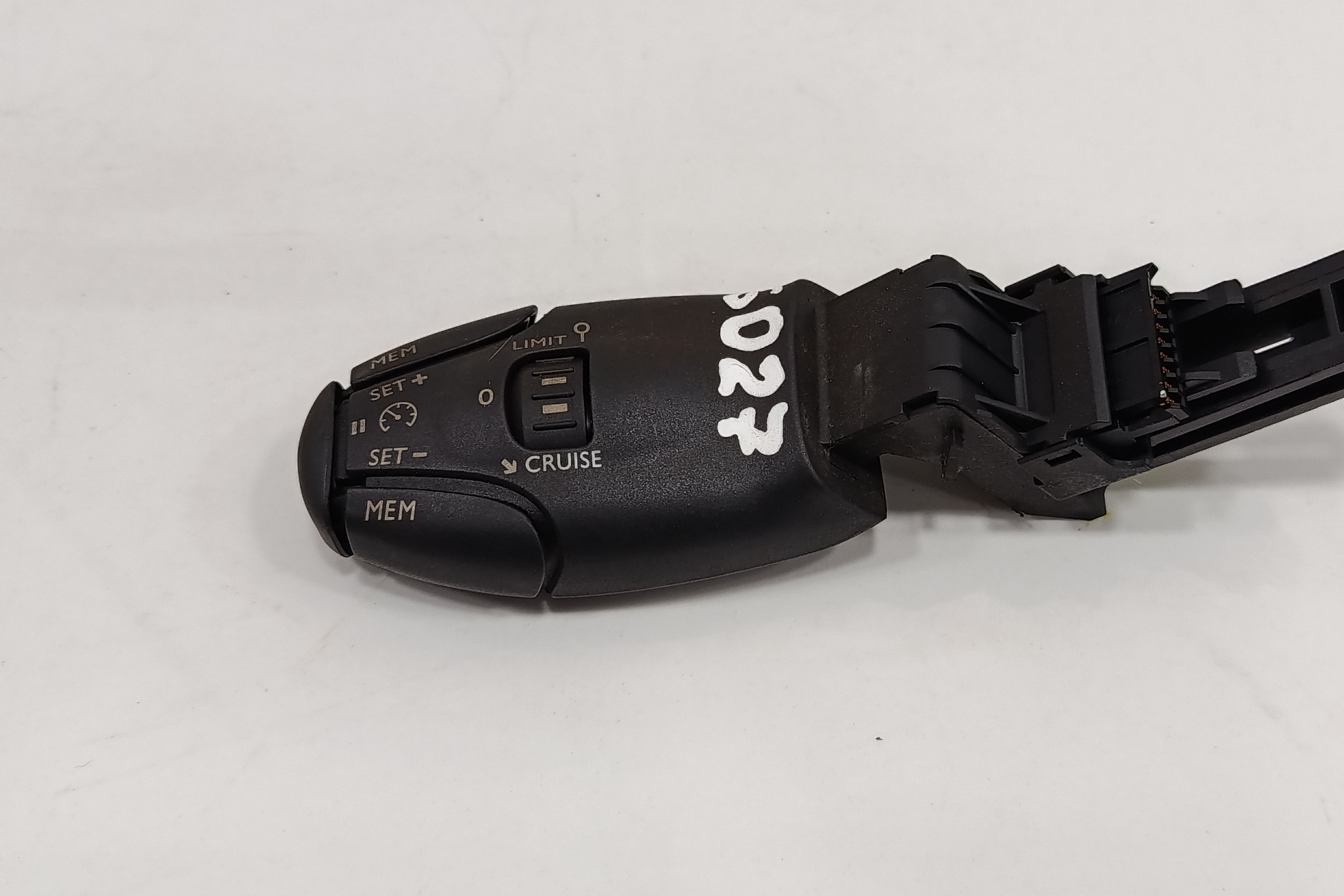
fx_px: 1456
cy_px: 406
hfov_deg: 49.3
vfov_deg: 34.2
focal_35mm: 39
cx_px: 799
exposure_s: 1/100
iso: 890
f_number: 1.7
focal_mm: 5.24
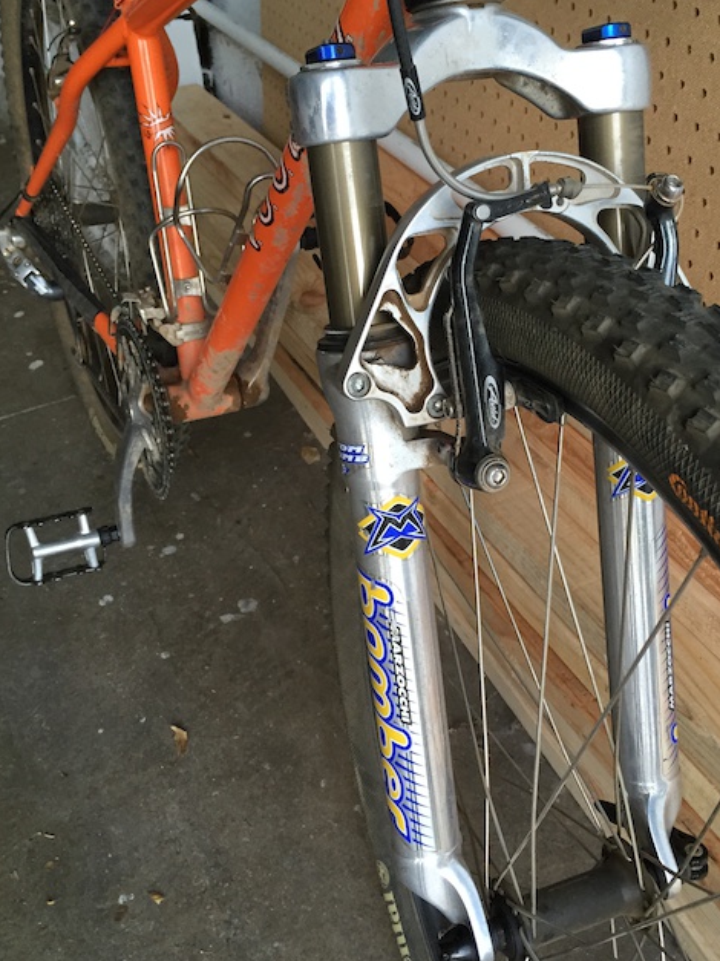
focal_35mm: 37
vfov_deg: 50.1
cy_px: 464
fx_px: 1026
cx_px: 407
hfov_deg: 38.6
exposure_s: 1/30
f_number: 2.2
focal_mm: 4.15
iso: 125
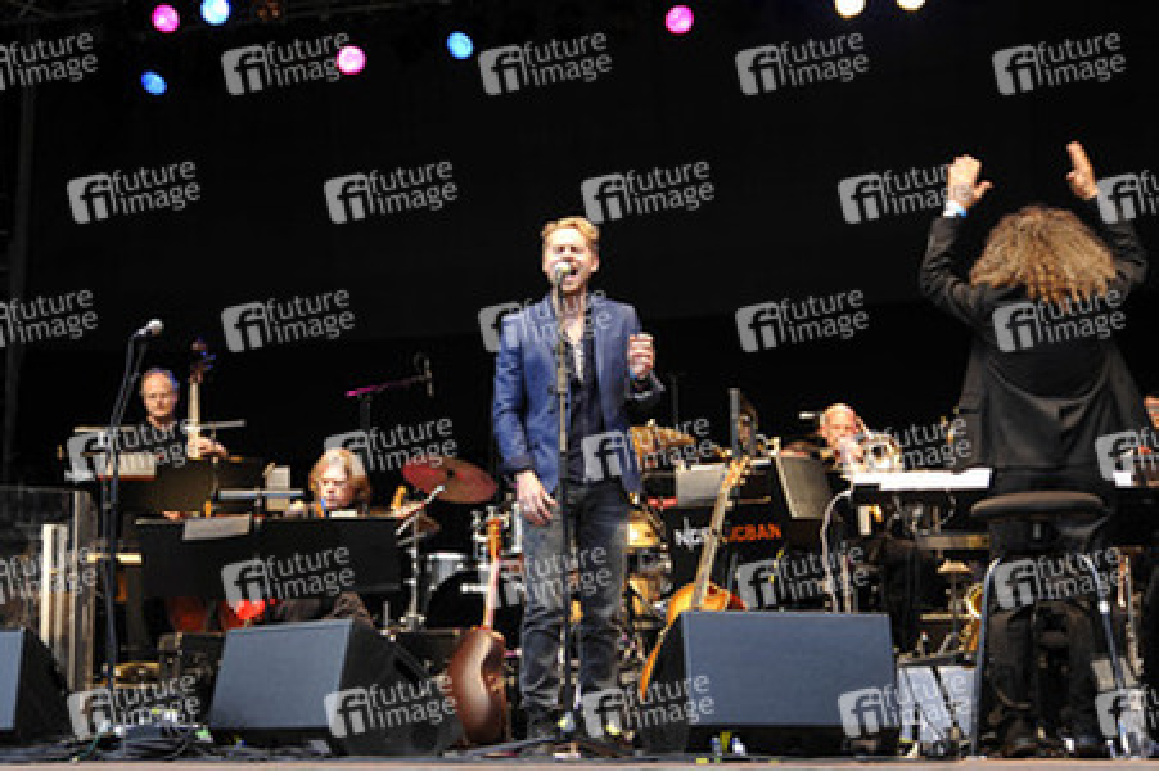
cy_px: 386
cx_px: 580
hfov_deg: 44.5
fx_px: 1415
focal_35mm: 44
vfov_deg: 30.5
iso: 200
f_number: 2.8
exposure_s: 1/125
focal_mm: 44
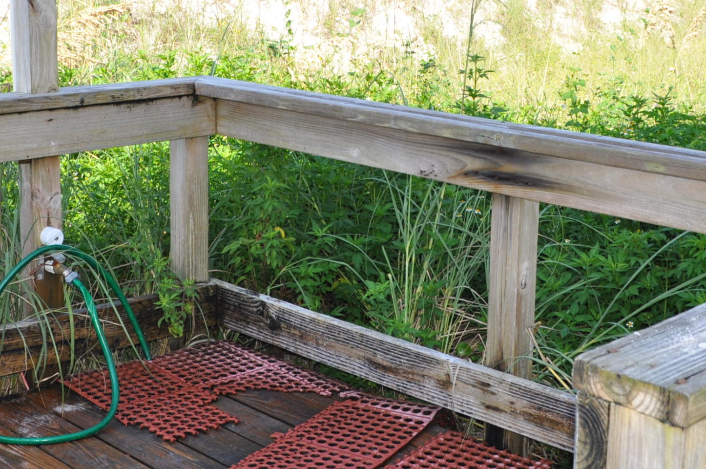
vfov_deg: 23.8
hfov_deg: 35.7
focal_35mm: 56
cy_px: 97
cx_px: 370
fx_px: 1097
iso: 200
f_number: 8
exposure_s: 1/200
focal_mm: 18
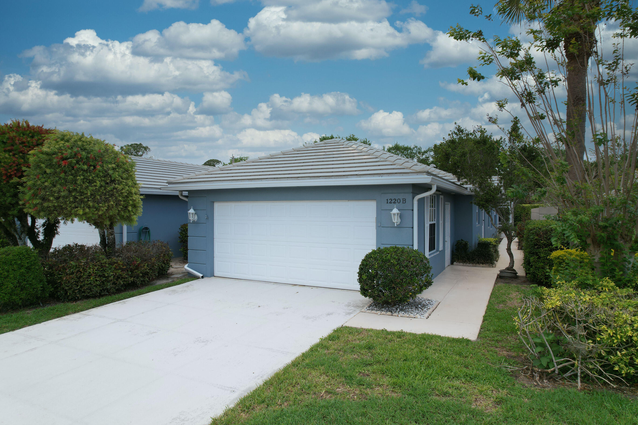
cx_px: 319
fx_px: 390
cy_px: 212
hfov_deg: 78.6
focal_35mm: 22
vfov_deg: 57.2
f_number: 2.8
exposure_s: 1/30
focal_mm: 8.4
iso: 100
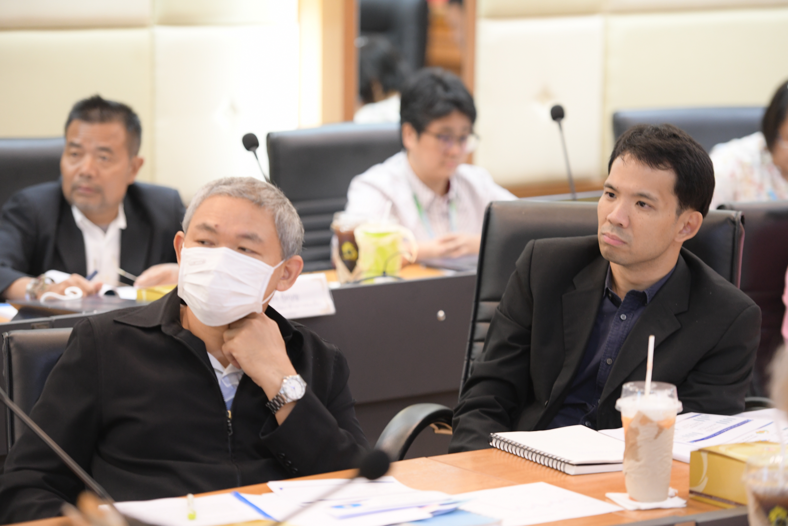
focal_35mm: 130
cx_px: 394
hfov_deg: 15.8
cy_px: 263
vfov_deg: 10.5
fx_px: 2845
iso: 1600
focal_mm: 130
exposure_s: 1/100
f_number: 2.8
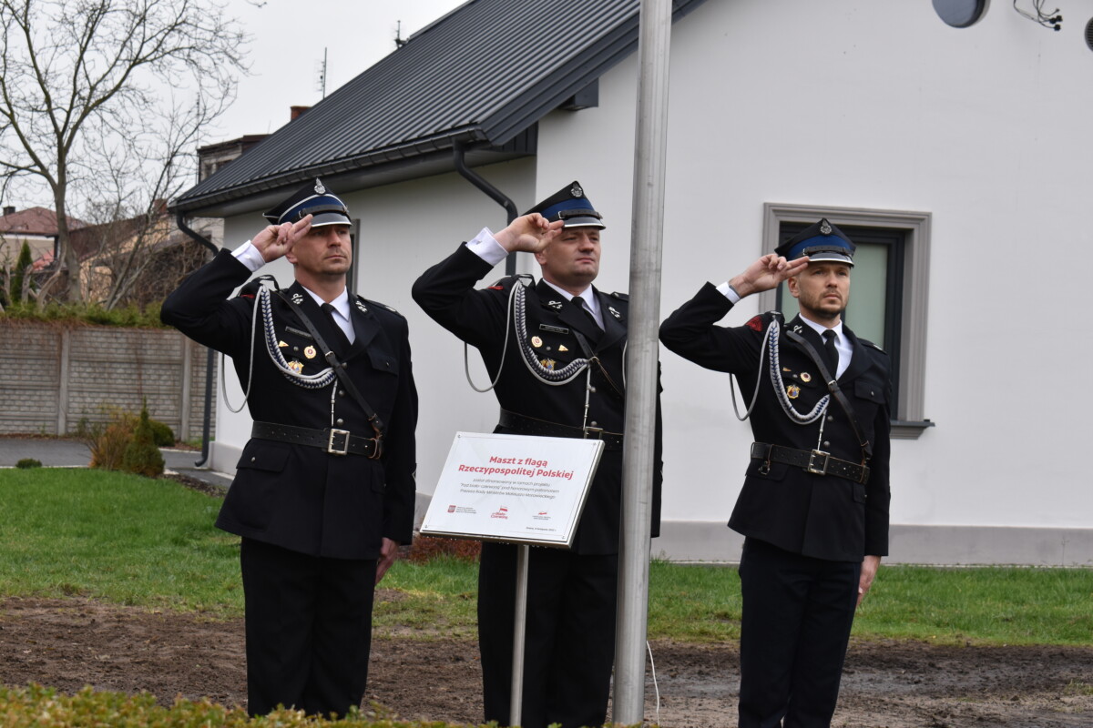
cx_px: 546
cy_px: 364
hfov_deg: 24.6
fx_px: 2505
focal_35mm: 82
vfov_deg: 16.6
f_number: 8
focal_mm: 55
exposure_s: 1/250
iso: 400
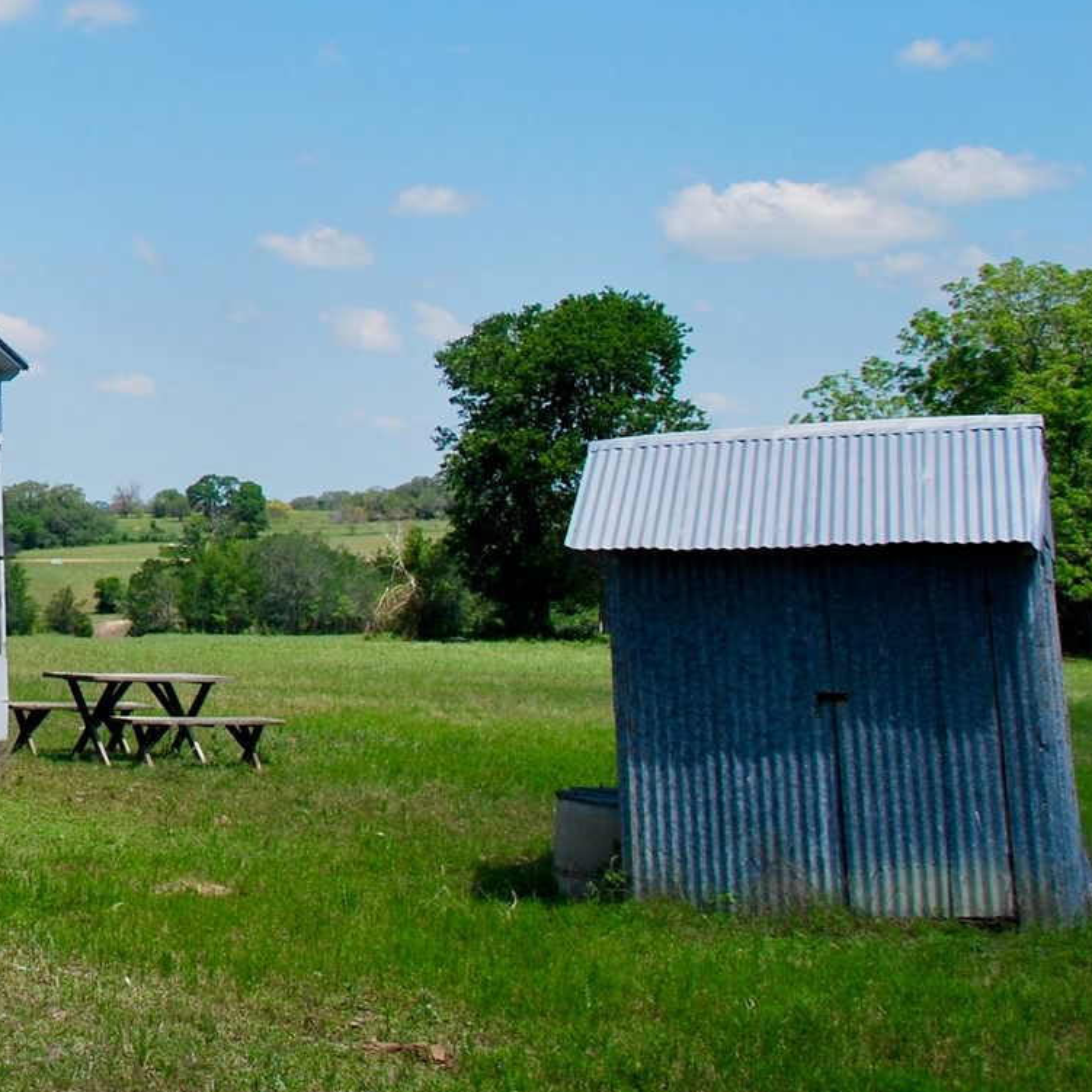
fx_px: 2891
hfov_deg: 19.4
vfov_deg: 21.1
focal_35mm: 81
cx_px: -409
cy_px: 225
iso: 100
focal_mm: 22
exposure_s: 1/250
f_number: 8
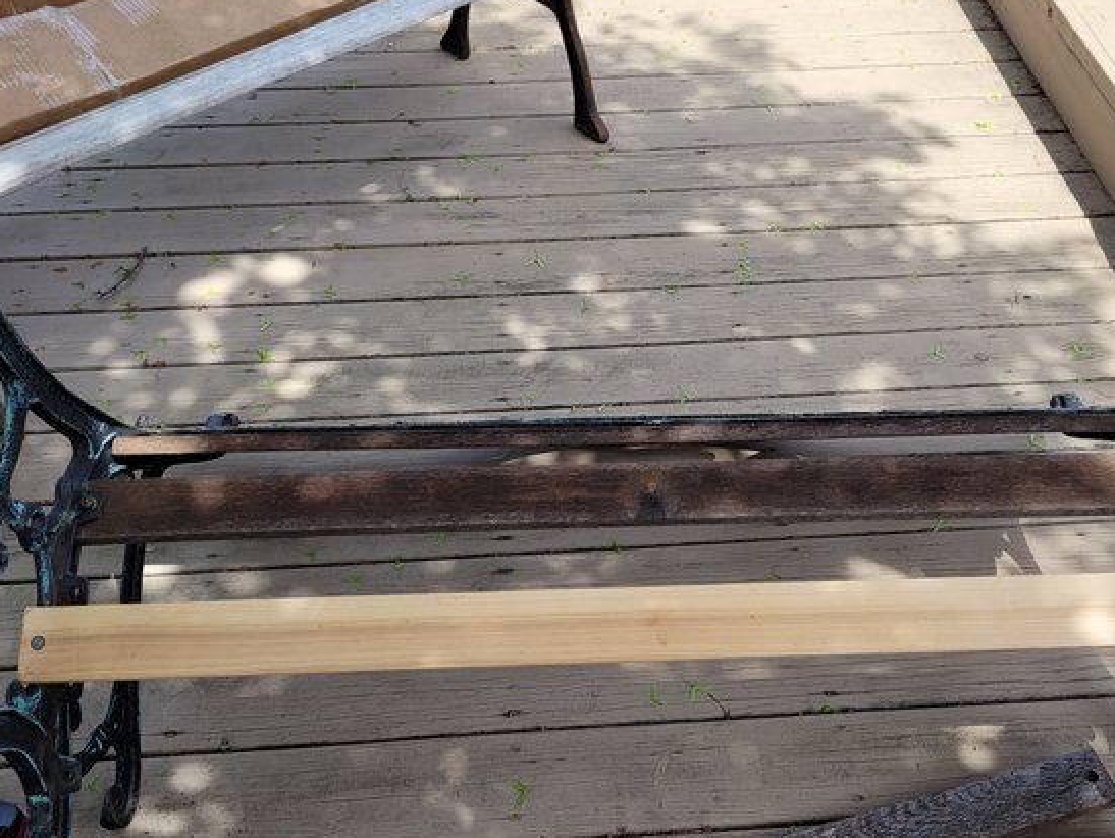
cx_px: 634
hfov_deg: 48.8
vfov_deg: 37.8
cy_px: 424
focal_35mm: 38
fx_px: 1225
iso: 40
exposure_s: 1/850
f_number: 1.8
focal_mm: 5.4
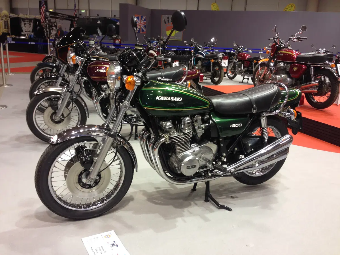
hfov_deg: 55.4
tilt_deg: -17.7
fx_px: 324
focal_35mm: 33
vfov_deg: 42.9
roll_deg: -2.3
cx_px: 170
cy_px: 128
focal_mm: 4.12
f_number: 2.4
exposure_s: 1/20
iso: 64
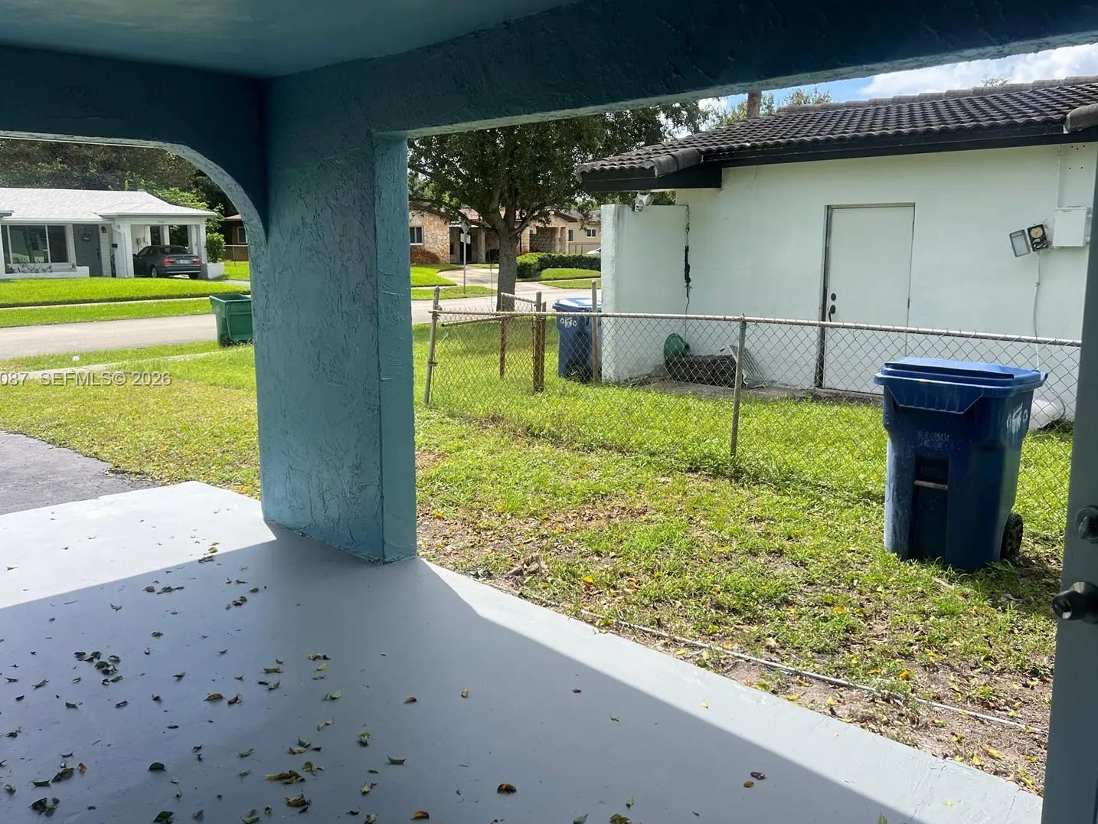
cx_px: 545
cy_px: 380
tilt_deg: -8.9
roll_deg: -0.3
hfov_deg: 61.7
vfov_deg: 48.2
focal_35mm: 29
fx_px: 920
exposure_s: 1/2915
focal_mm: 5.7
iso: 50
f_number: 1.5
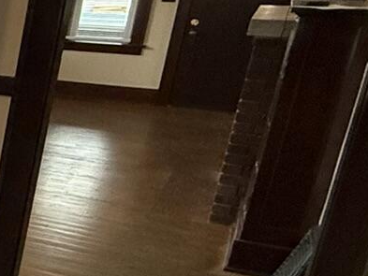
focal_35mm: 73
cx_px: -475
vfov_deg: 20.1
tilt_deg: -14.9
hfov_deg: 15.9
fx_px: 776
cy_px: 178
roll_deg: +0.3
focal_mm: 2.22
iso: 250
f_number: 2.2
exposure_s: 1/99
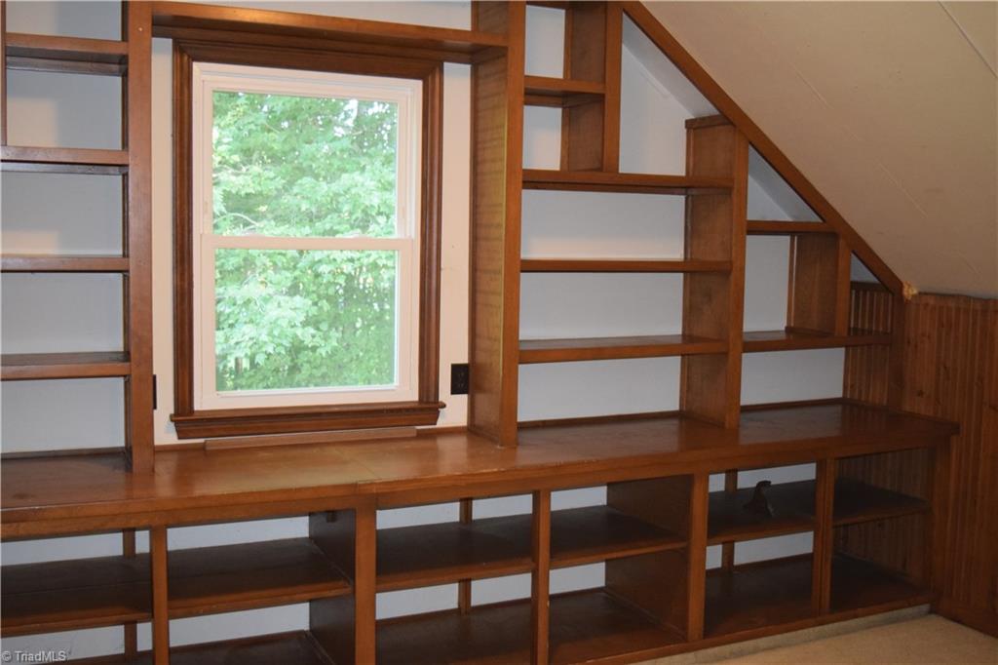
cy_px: 332
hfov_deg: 49.6
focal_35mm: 39
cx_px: 499
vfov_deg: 34.2
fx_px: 1081
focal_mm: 26
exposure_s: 1/60
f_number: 4
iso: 2500
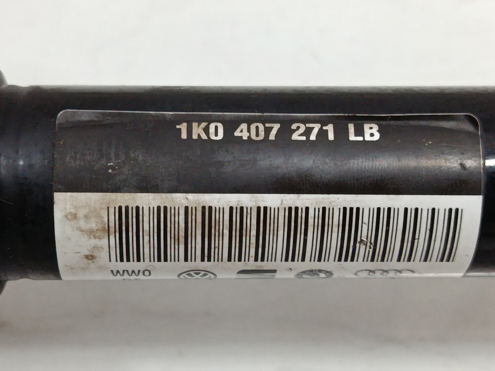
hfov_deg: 27.8
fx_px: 1001
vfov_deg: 21.0
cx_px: 248
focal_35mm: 70
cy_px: 186
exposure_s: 1/50
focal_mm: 5.24
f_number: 1.7
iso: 803
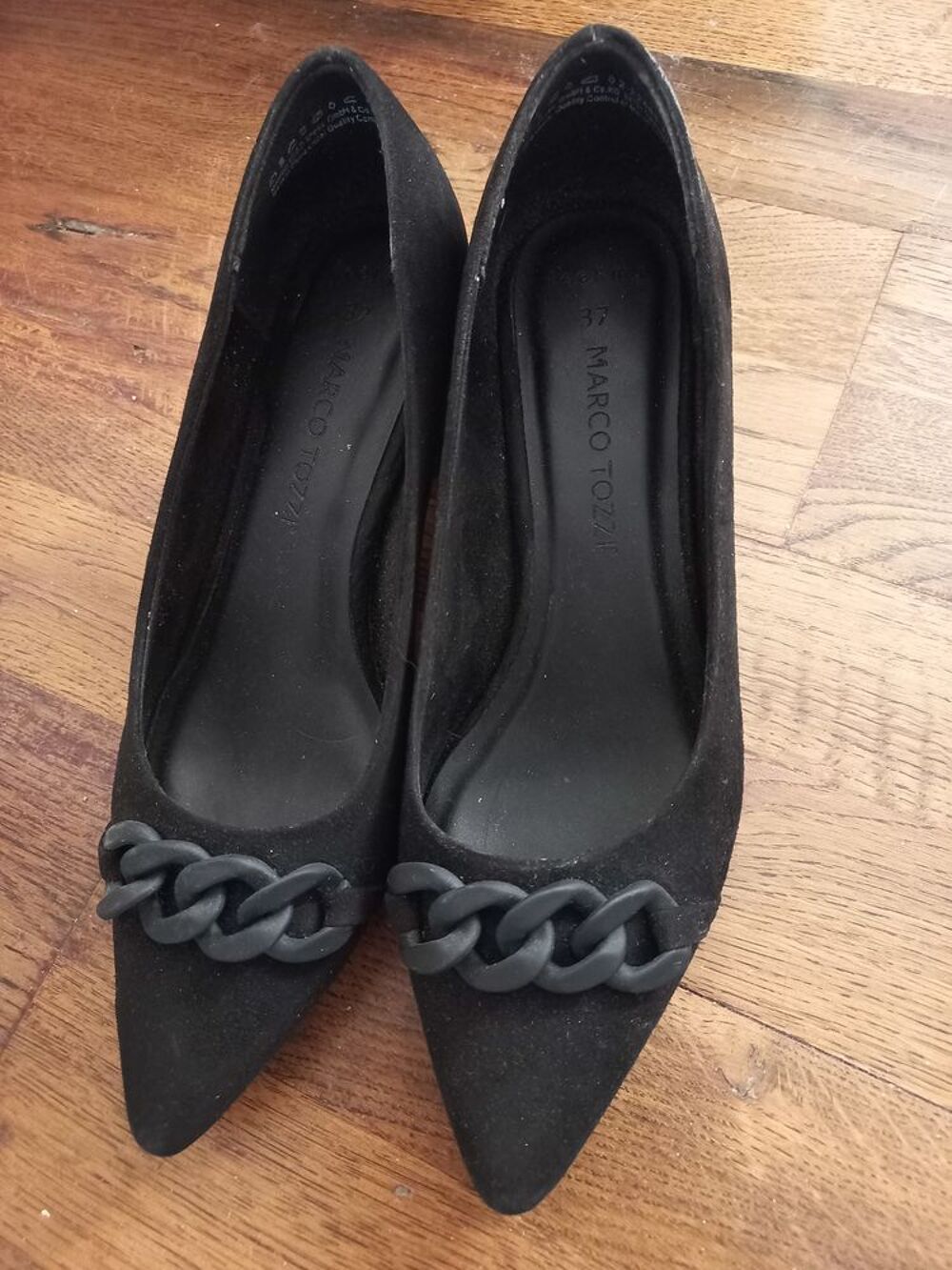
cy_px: 635
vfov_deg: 69.4
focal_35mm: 25
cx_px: 476
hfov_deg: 54.9
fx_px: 917
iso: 1250
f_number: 1.8
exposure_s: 1/25
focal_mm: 4.6
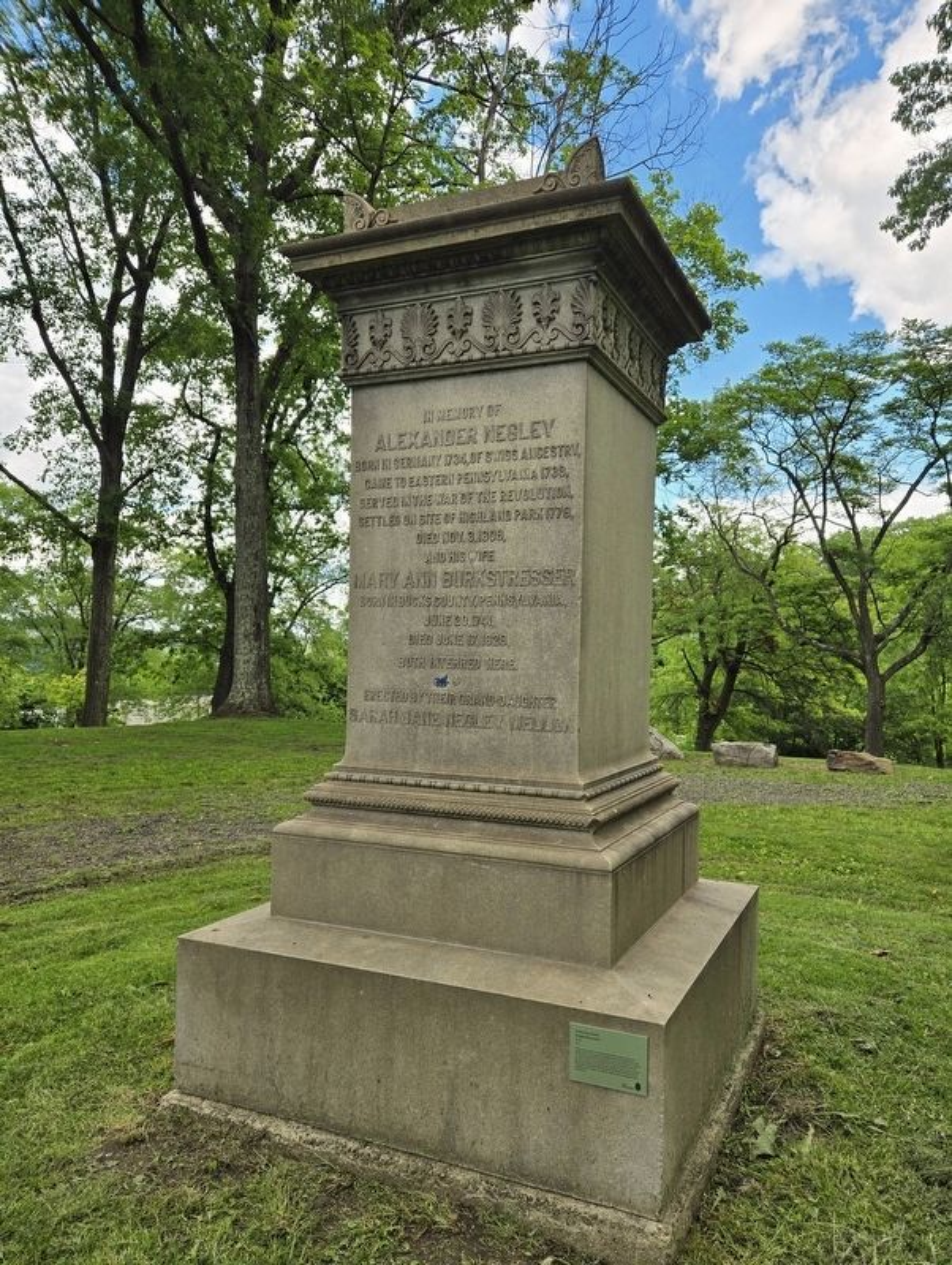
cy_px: 632
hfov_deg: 59.0
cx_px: 476
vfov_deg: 73.9
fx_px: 842
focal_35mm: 23
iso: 25
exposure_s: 1/1022
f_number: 1.8
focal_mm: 5.4
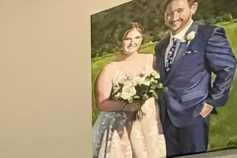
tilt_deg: +0.6
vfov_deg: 13.5
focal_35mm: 92
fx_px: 606
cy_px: 271
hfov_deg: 14.6
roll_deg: +0.8
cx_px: -327
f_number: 2.2
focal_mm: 2.22
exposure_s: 1/60
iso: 640
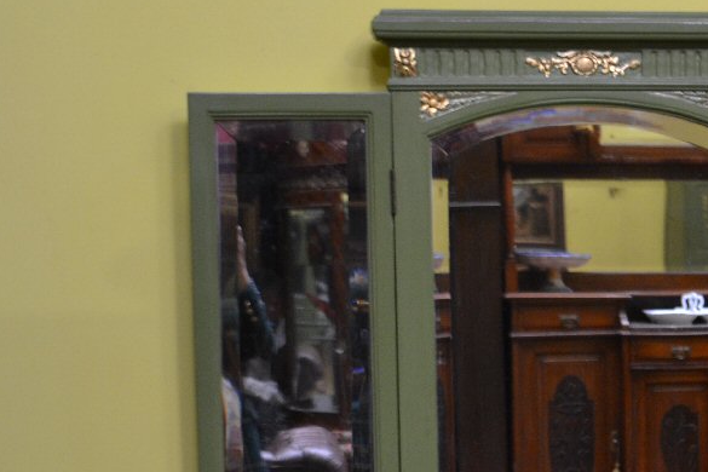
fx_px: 1967
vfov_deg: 13.5
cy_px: 477
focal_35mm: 100
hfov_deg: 20.1
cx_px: 612
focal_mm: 26
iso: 640
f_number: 4.2
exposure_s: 1/60
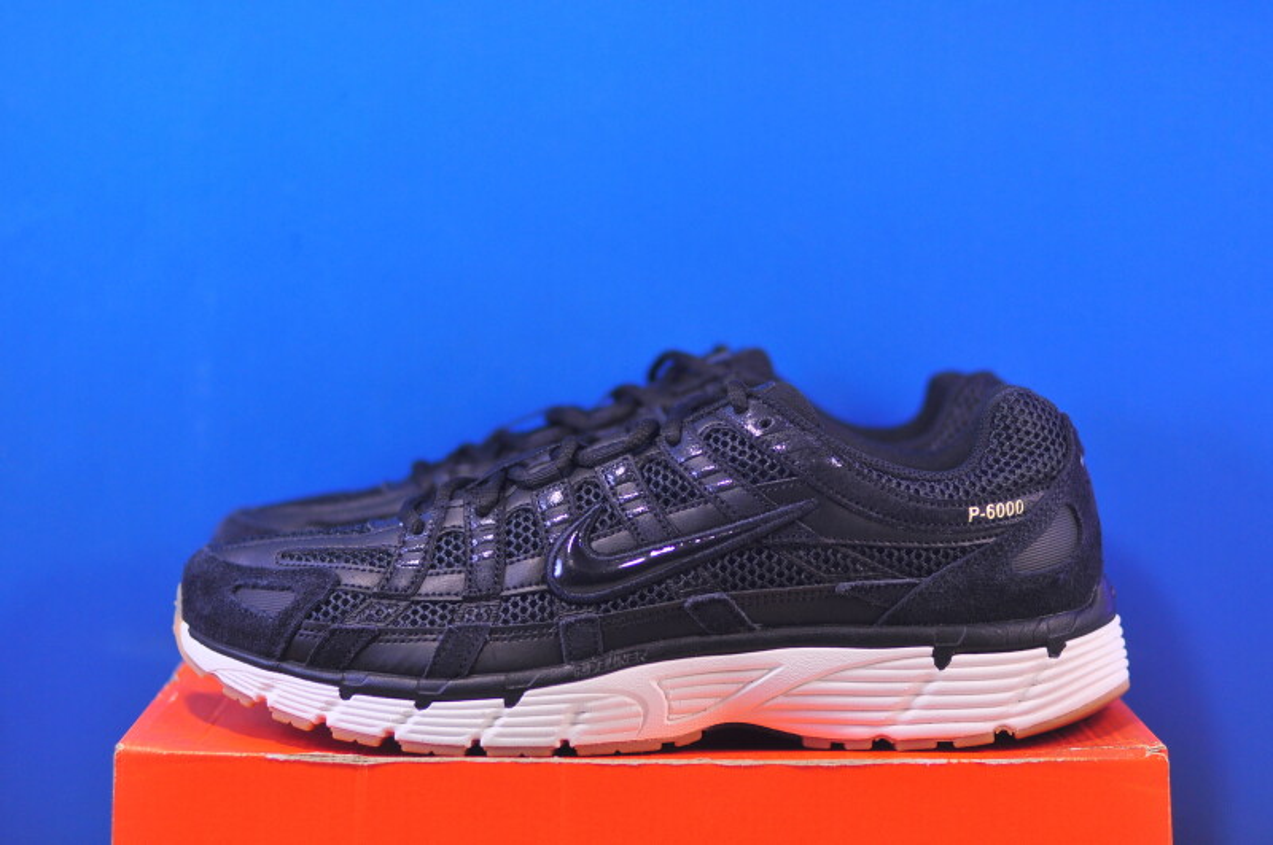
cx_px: 636
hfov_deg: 27.0
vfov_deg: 18.1
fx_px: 2648
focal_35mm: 75
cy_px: 422
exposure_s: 1/320
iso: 250
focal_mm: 50
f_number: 2.2
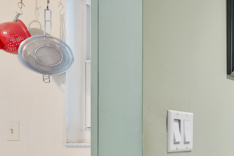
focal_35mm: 50
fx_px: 325
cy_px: 126
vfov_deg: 26.5
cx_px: 390
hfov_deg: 24.5
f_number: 8
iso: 320
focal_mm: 14
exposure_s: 1/13
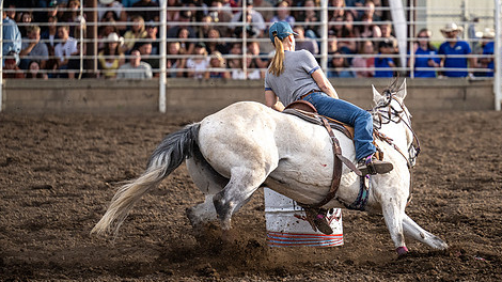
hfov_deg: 10.1
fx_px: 2848
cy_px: 130
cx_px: 330
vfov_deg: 5.7
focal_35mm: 214
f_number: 2.8
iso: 1250
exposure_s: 1/8000
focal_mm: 145
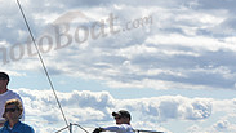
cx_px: -94
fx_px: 1458
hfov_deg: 9.1
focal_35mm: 233
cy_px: 123
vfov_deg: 5.2
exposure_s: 1/640
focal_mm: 70
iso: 250
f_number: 11
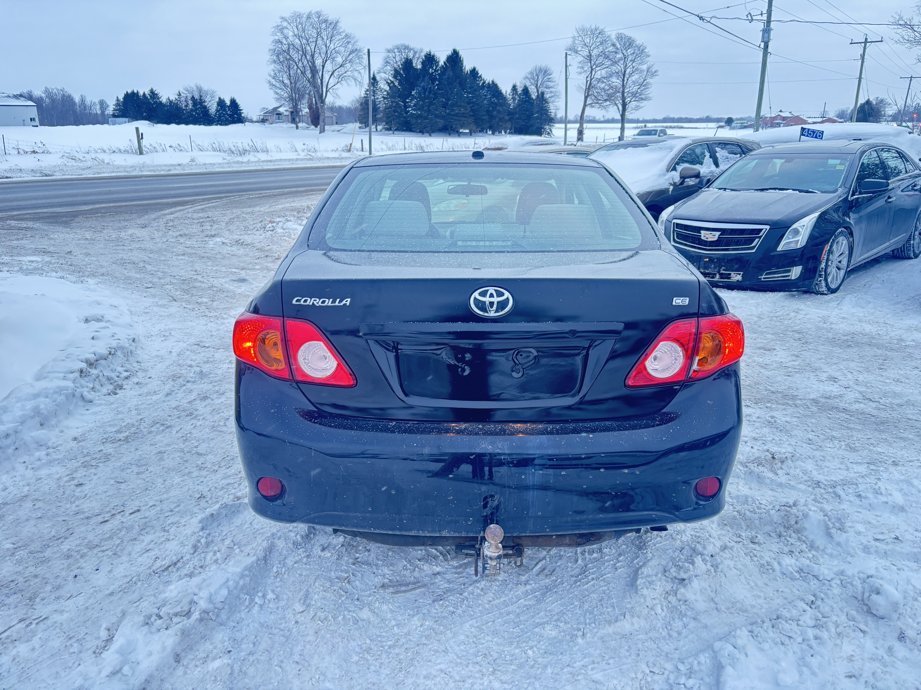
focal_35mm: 26
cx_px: 460
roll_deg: +0.7
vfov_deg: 53.1
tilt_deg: -17.3
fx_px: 692
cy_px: 345
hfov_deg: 67.3
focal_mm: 5.96
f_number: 1.6
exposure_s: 1/60
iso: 200
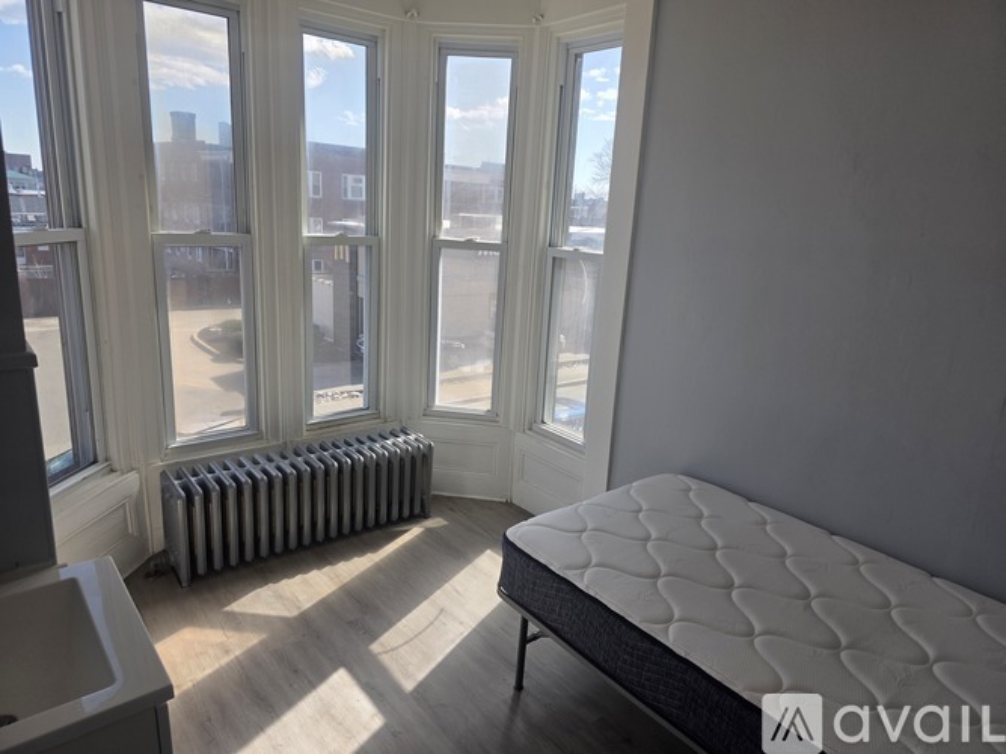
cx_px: 503
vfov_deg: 58.9
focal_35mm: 23
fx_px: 668
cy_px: 377
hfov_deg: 73.9
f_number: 1.7
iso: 80
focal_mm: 6.3
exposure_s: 1/1854
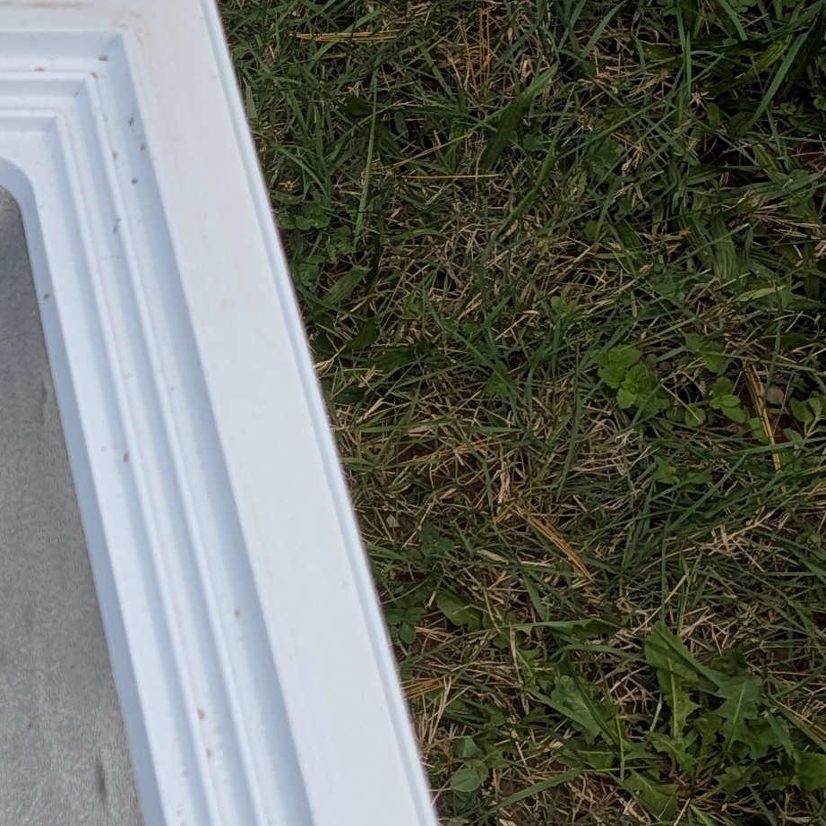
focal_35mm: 94
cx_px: -895
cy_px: 198
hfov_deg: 14.7
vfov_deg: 18.4
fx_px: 2538
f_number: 1.68
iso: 28
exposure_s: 1/499
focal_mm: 6.9
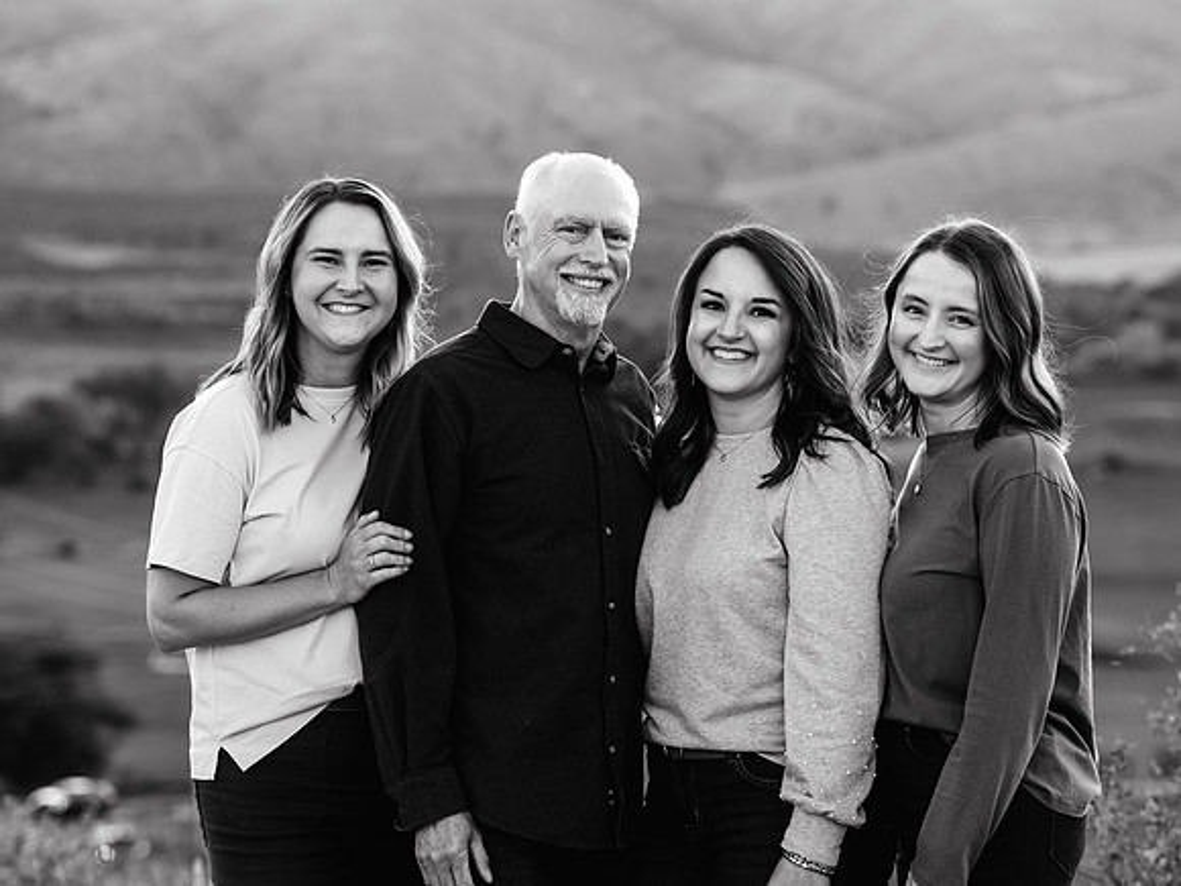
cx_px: 590
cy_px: 443
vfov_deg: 12.0
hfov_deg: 16.0
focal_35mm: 123
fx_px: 4209
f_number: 4.5
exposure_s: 1/160
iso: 500
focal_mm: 114
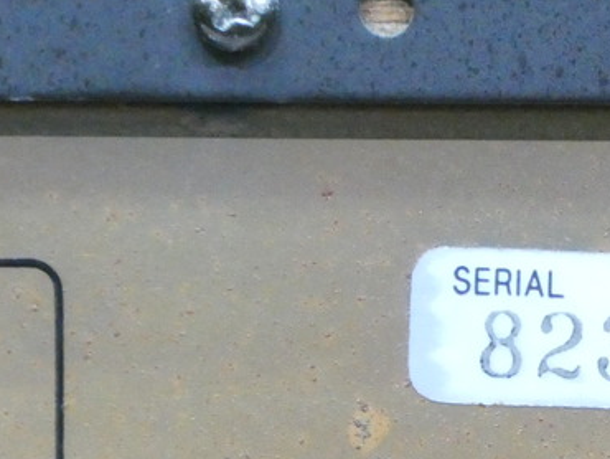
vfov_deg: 1.8
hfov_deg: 2.4
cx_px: 722
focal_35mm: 835
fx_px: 14724
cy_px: 593
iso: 1600
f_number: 5.9
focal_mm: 57.7
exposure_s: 1/10
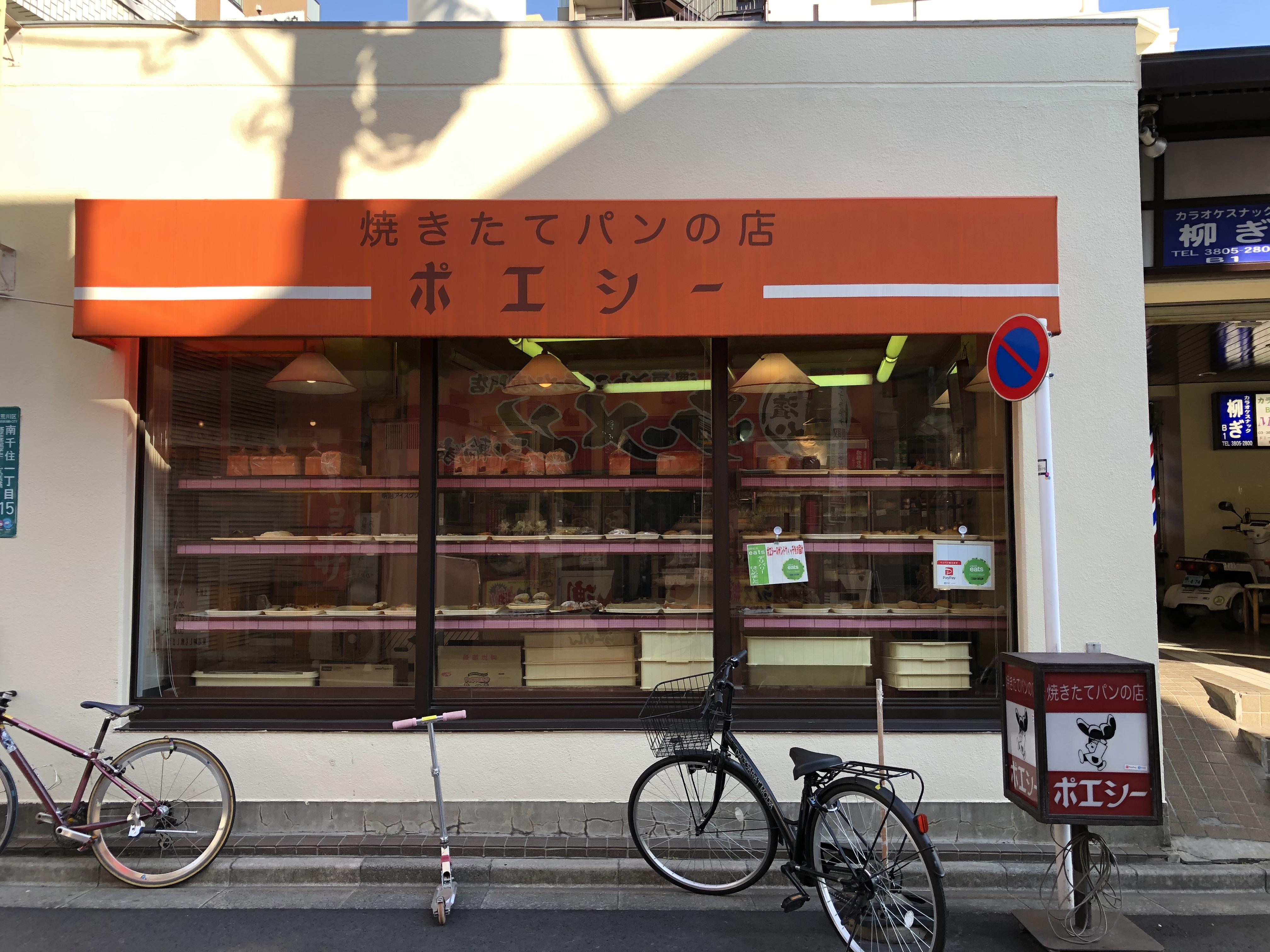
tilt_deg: +4.0
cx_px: 635
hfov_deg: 63.4
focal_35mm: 28
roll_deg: +0.0
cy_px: 476
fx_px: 1027
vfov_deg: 49.7
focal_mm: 4
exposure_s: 1/235
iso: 20
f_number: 1.8
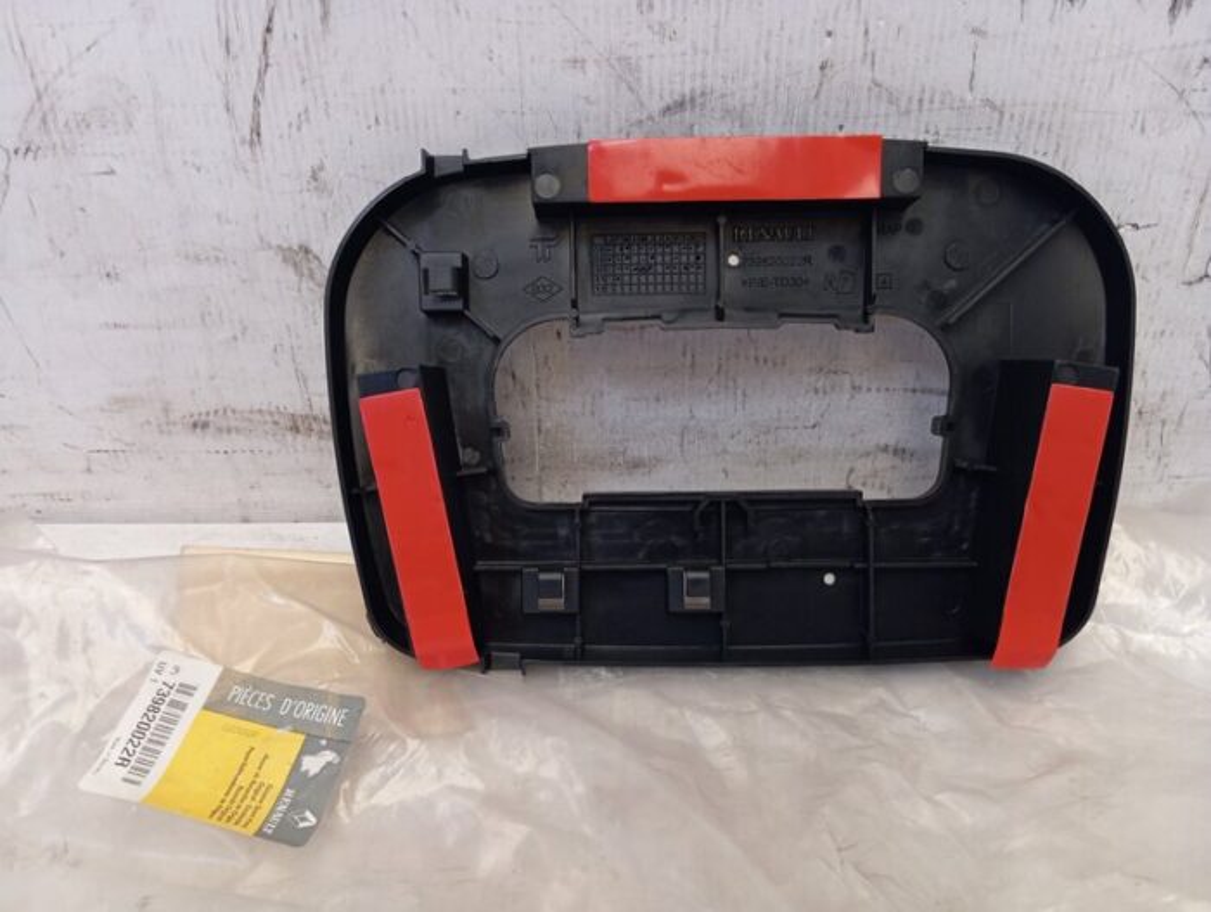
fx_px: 981
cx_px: 606
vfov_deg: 49.9
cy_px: 456
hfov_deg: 63.4
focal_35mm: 28
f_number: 1.8
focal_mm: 4.22
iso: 284
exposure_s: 1/33.3
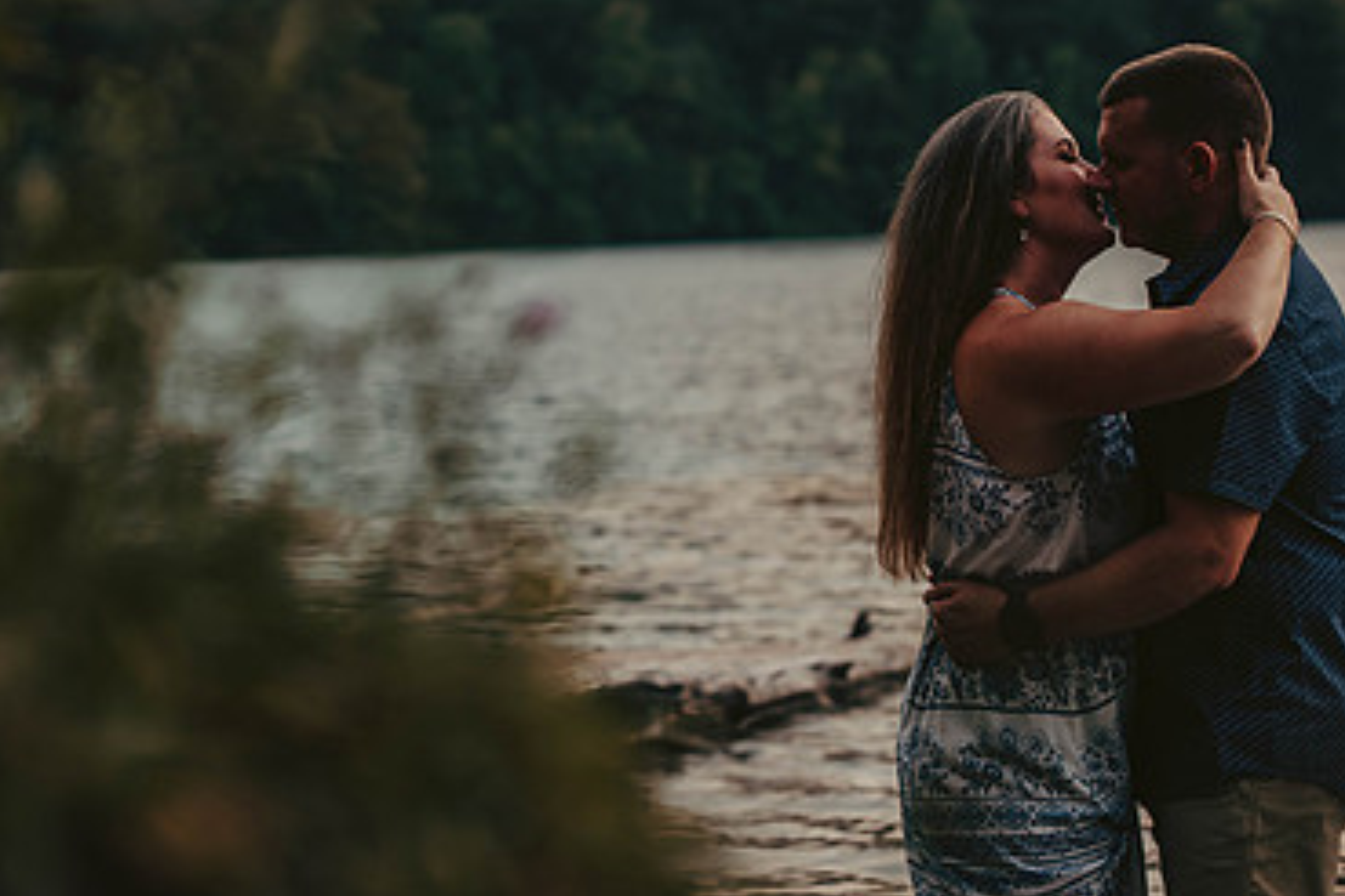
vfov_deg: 12.4
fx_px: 4109
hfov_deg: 18.6
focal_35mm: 110
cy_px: 293
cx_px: 580
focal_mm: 70
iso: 200
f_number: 2.8
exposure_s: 1/500
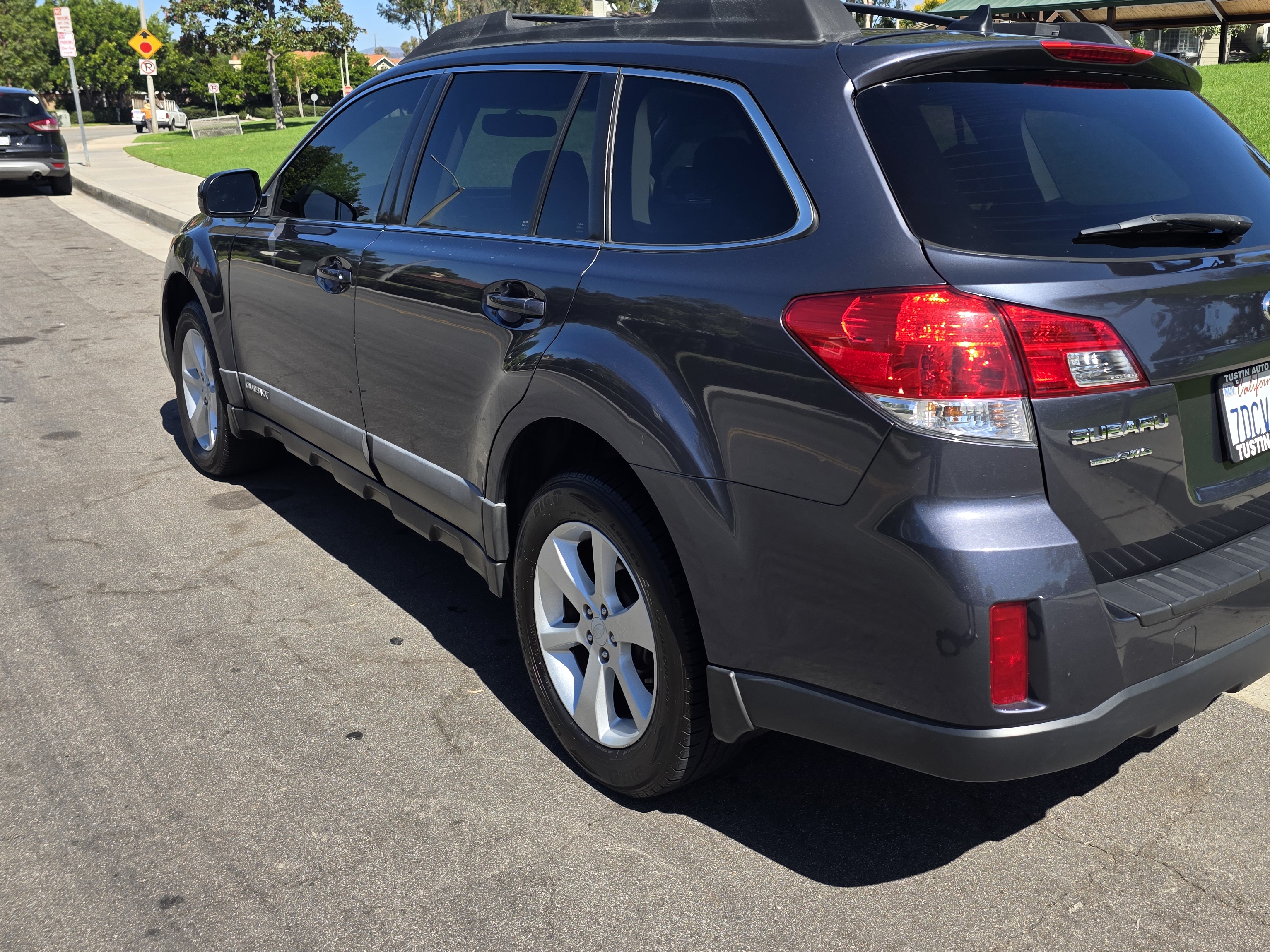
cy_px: 367
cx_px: 783
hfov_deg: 59.3
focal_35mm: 30
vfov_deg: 46.5
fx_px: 1101
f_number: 1.7
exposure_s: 1/3185
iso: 80
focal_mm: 6.3
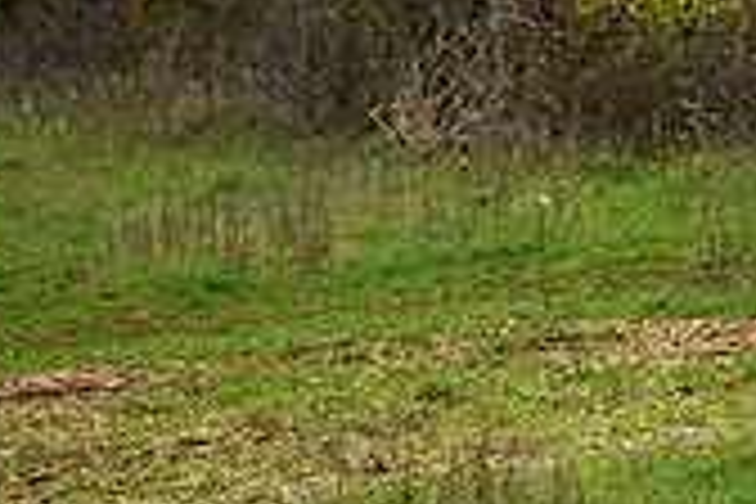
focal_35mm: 692
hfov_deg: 3.0
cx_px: 1238
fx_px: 14531
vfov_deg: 2.0
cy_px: -40
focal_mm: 200
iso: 1600
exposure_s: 1/1000
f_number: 5
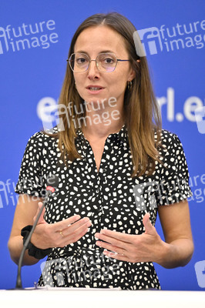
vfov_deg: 11.1
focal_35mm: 185
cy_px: 154
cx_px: 102
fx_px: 1583
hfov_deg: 7.4
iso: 5000
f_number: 2.8
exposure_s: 1/800
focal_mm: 185
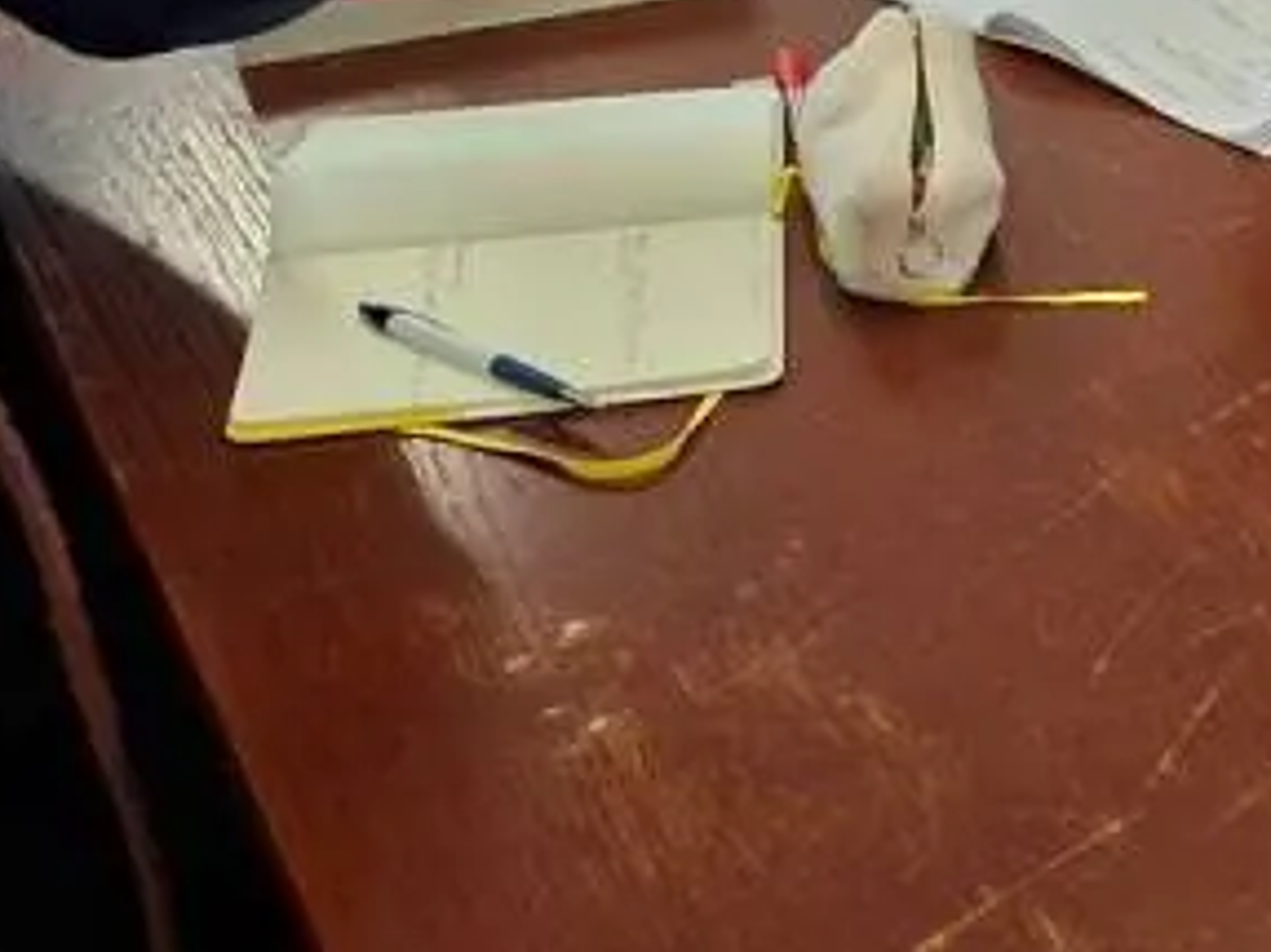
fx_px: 3010
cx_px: 2112
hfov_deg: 19.4
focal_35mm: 82
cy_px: -35
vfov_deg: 17.5
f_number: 1.8
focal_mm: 5.54
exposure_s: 1/100
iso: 250
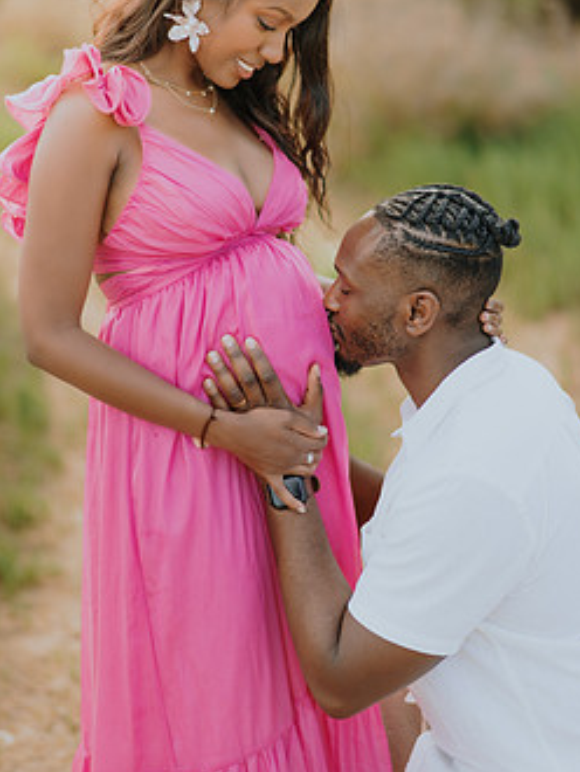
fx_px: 1696
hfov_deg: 19.4
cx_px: 290
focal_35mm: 76
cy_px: 297
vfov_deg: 25.6
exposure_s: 1/640
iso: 50
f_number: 1.4
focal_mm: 58
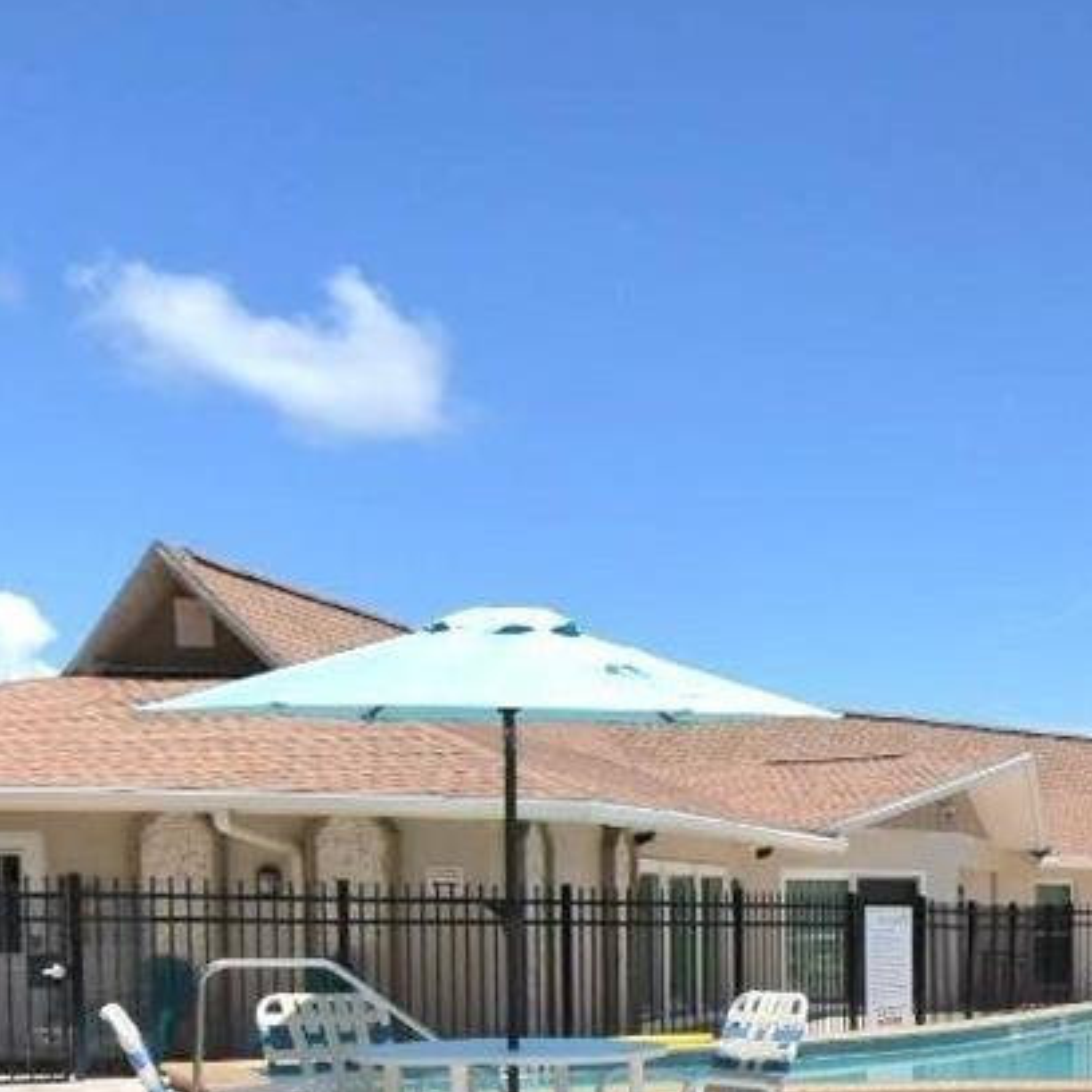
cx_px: 1320
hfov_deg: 29.2
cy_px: 1014
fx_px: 1785
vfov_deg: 32.1
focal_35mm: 50
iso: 200
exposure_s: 1/667
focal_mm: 10
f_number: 13
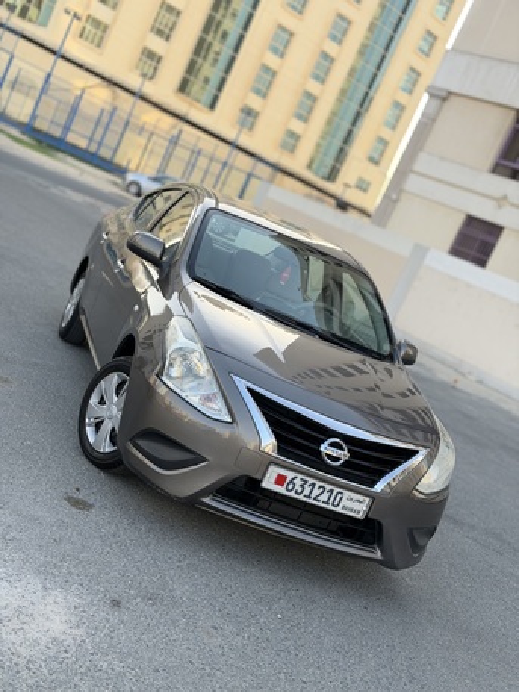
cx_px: 260
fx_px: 959
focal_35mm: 48
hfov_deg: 30.3
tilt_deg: -7.2
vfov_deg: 39.6
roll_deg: -24.9
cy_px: 346
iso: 64
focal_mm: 6.76
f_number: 1.78
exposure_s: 1/1203
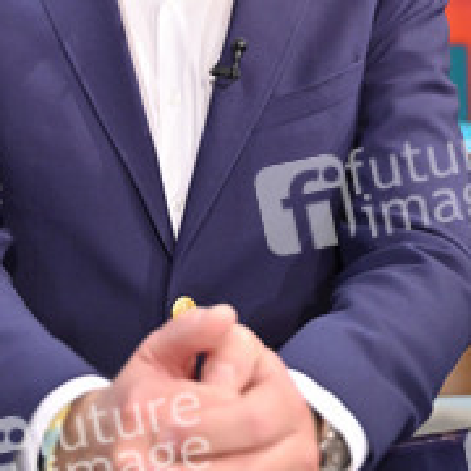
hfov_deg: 25.9
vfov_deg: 25.4
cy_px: 63
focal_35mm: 66
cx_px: 153
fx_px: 1016
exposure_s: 1/200
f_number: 2.8
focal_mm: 35
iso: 1600
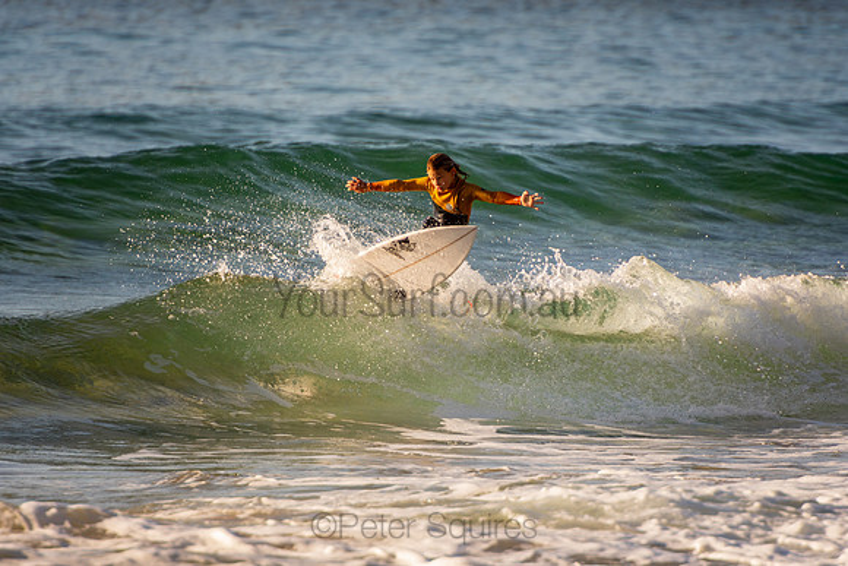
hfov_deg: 3.4
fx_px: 14136
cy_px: 283
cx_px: 424
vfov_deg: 2.3
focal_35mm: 600
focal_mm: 400
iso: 400
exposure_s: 1/1250
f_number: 5.6
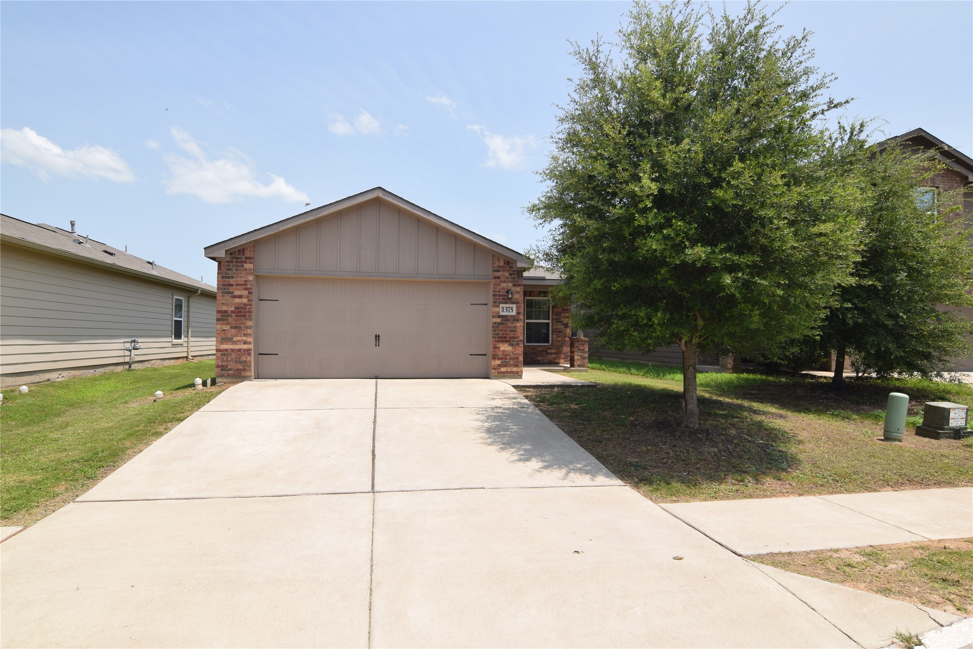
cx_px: 486
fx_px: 527
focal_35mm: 20
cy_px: 324
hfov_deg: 85.4
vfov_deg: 63.2
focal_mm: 13
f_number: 10
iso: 100
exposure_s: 1/200
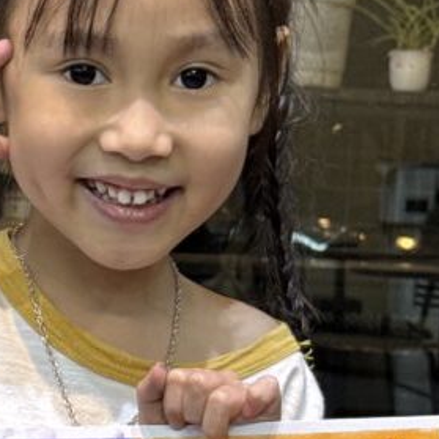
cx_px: 14
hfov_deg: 11.4
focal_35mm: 152
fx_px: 2181
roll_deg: -2.8
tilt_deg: -5.1
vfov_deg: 11.4
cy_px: 367
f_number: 1.78
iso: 80
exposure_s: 1/50
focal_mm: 6.76
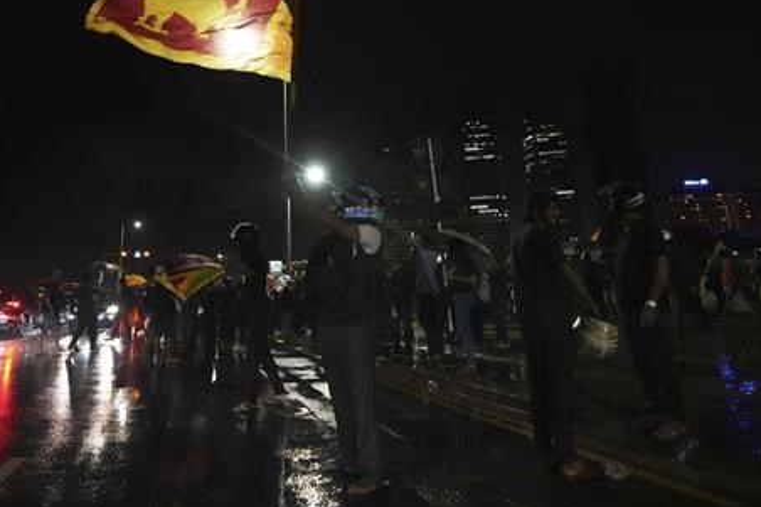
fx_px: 486
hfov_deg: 75.7
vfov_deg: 54.2
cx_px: 330
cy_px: 179
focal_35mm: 23
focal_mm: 16
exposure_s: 1/200
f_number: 2.8
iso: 10000
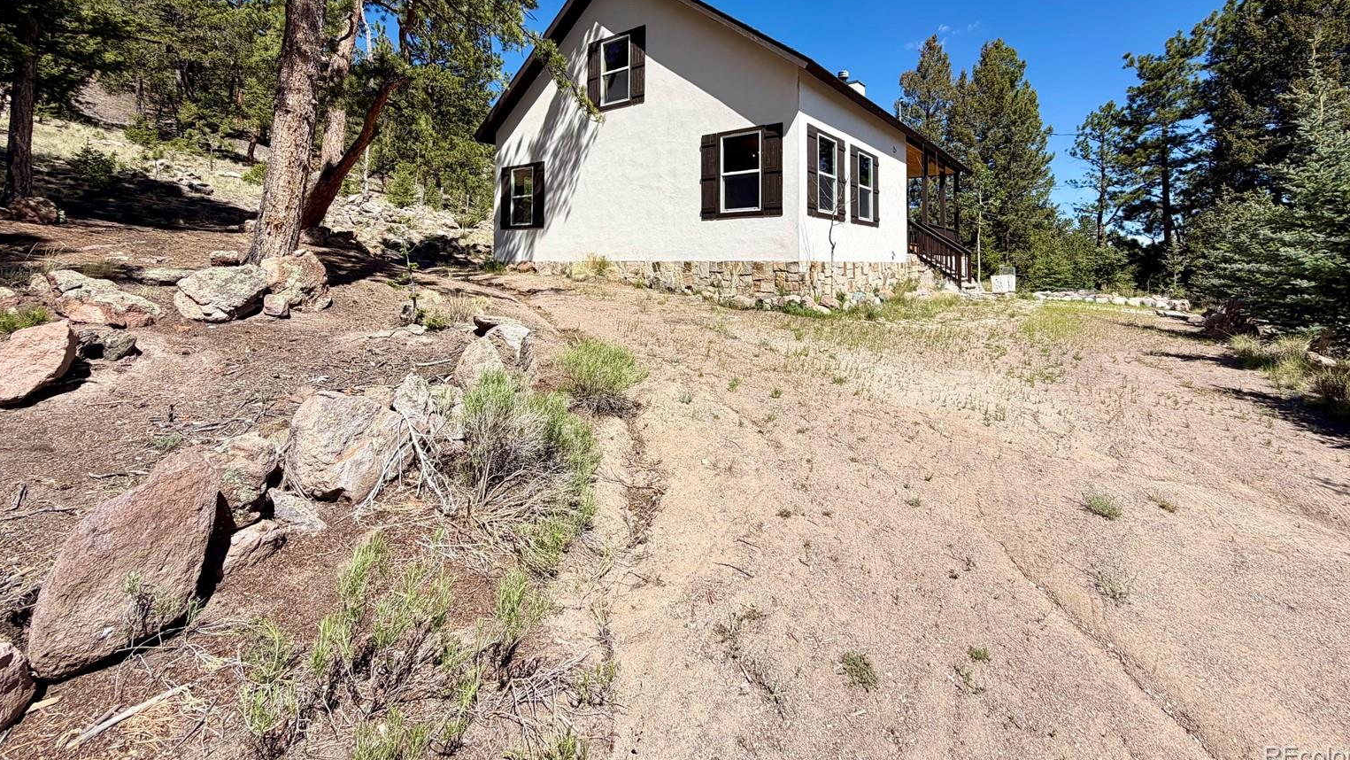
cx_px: 698
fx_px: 573
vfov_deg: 65.0
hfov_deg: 99.3
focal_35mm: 16
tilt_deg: +2.7
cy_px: 243
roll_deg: +0.4
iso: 20
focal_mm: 2.22
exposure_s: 1/820
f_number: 2.2
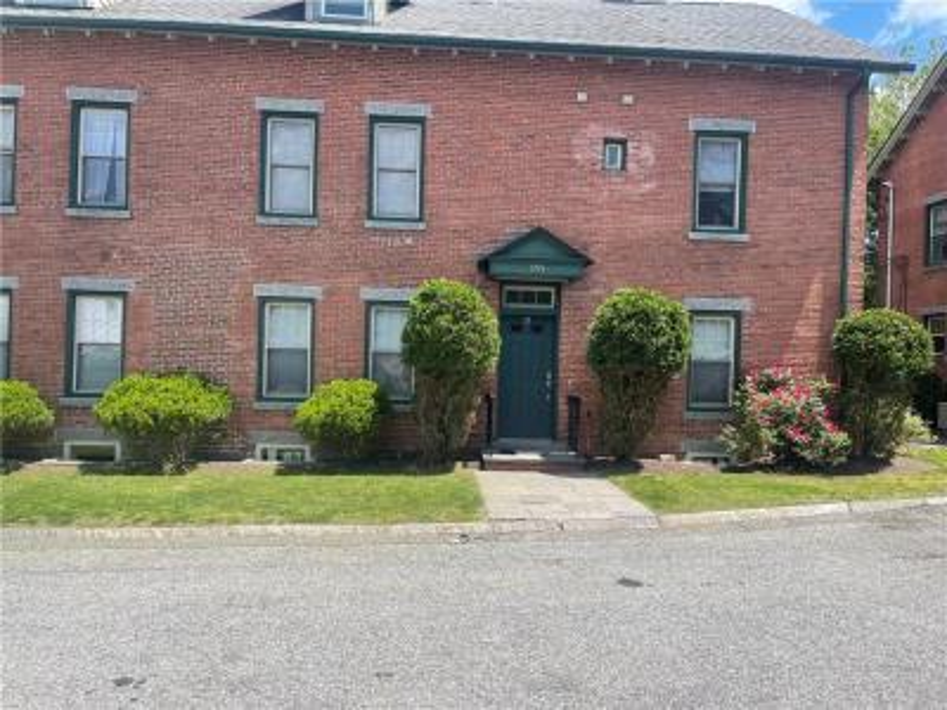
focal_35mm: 25
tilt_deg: +0.0
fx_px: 684
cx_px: 474
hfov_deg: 69.4
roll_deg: -1.7
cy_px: 355
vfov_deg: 54.9
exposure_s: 1/2165
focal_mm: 5.1
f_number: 1.6
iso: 32
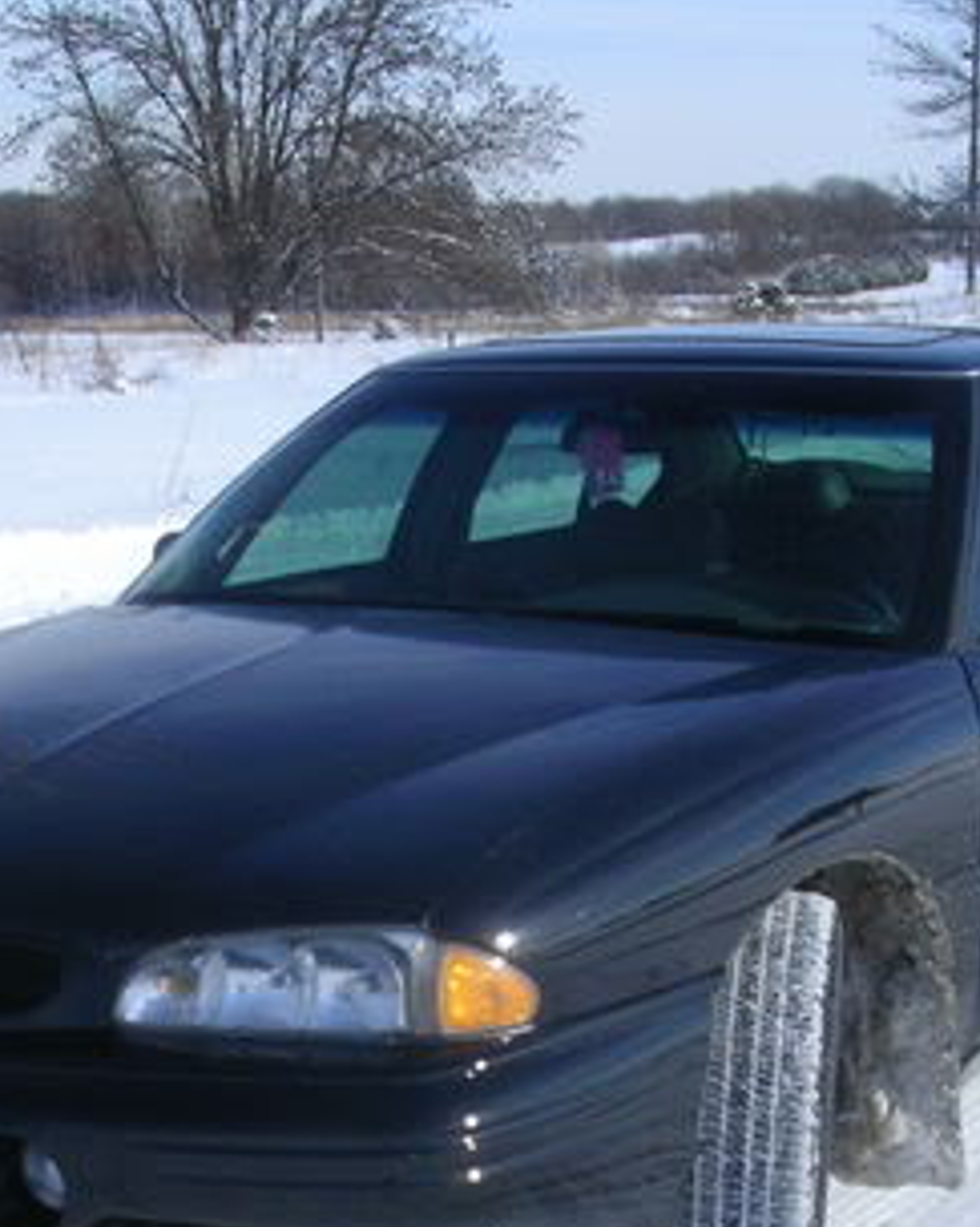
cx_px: 415
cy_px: 961
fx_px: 2829
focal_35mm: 78
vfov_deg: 24.1
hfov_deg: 19.6
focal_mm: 5.8
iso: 50
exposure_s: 1/385
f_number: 5.6
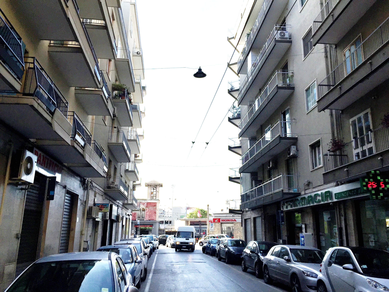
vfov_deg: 48.2
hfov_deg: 61.7
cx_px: 194
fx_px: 326
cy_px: 146
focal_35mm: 29
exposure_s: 1/2083
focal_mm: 4.15
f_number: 2.2
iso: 32
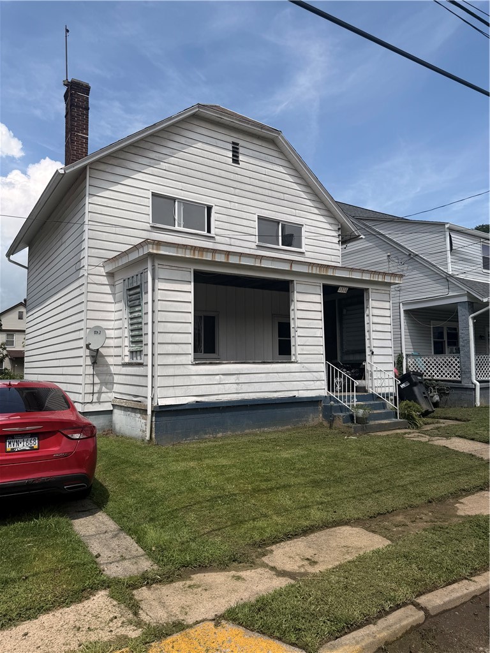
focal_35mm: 24
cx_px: 245
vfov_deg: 71.6
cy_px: 326
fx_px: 453
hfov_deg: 56.8
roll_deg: +2.3
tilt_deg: +5.4
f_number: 1.78
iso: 80
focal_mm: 6.76
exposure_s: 1/6173
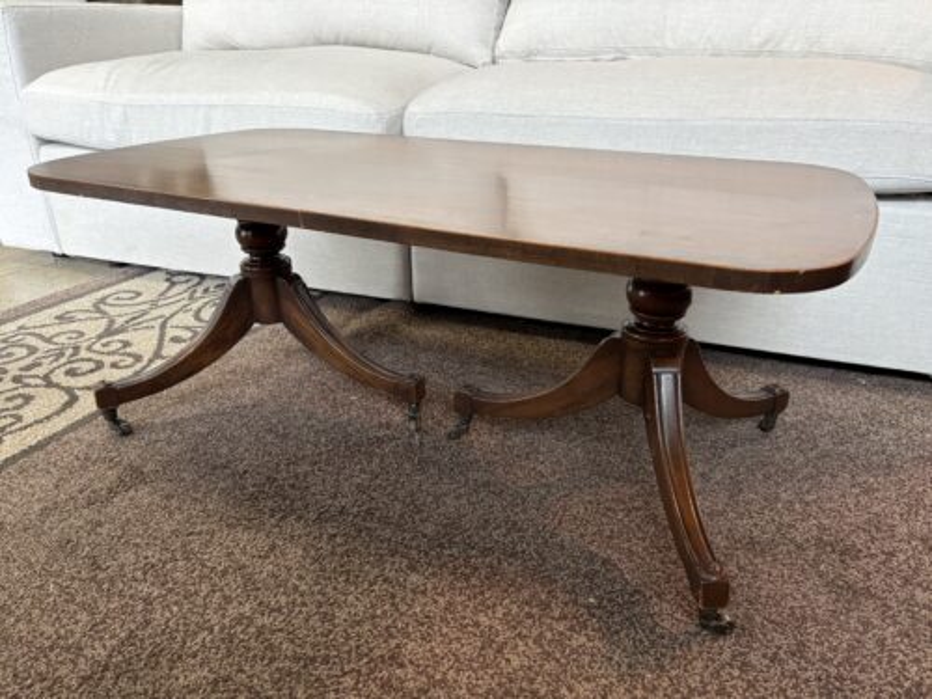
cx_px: 466
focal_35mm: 26
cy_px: 350
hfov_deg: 67.3
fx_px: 700
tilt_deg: -23.6
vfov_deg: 53.1
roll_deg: -0.1
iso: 100
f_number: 1.6
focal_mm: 5.96
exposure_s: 1/60
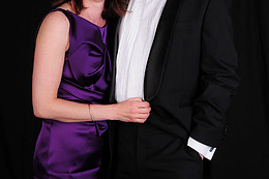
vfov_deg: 20.8
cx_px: 133
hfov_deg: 31.0
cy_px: 55
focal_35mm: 65
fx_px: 484
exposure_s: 1/125
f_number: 8
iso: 200
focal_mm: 25
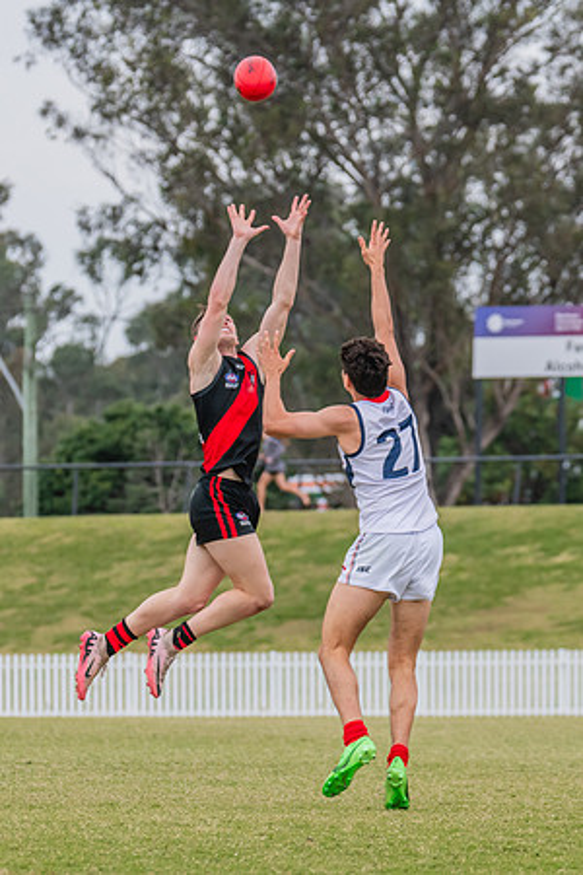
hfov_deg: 3.3
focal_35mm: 415
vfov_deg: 5.0
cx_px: 229
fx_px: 10091
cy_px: 475
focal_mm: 250
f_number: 8
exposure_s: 1/1250
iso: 800
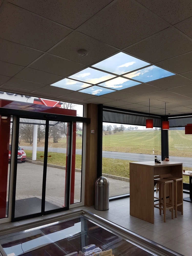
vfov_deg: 67.3
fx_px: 192
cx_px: 96
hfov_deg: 53.1
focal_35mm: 26
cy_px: 128
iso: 40
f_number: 1.7
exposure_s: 1/172
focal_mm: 4.2
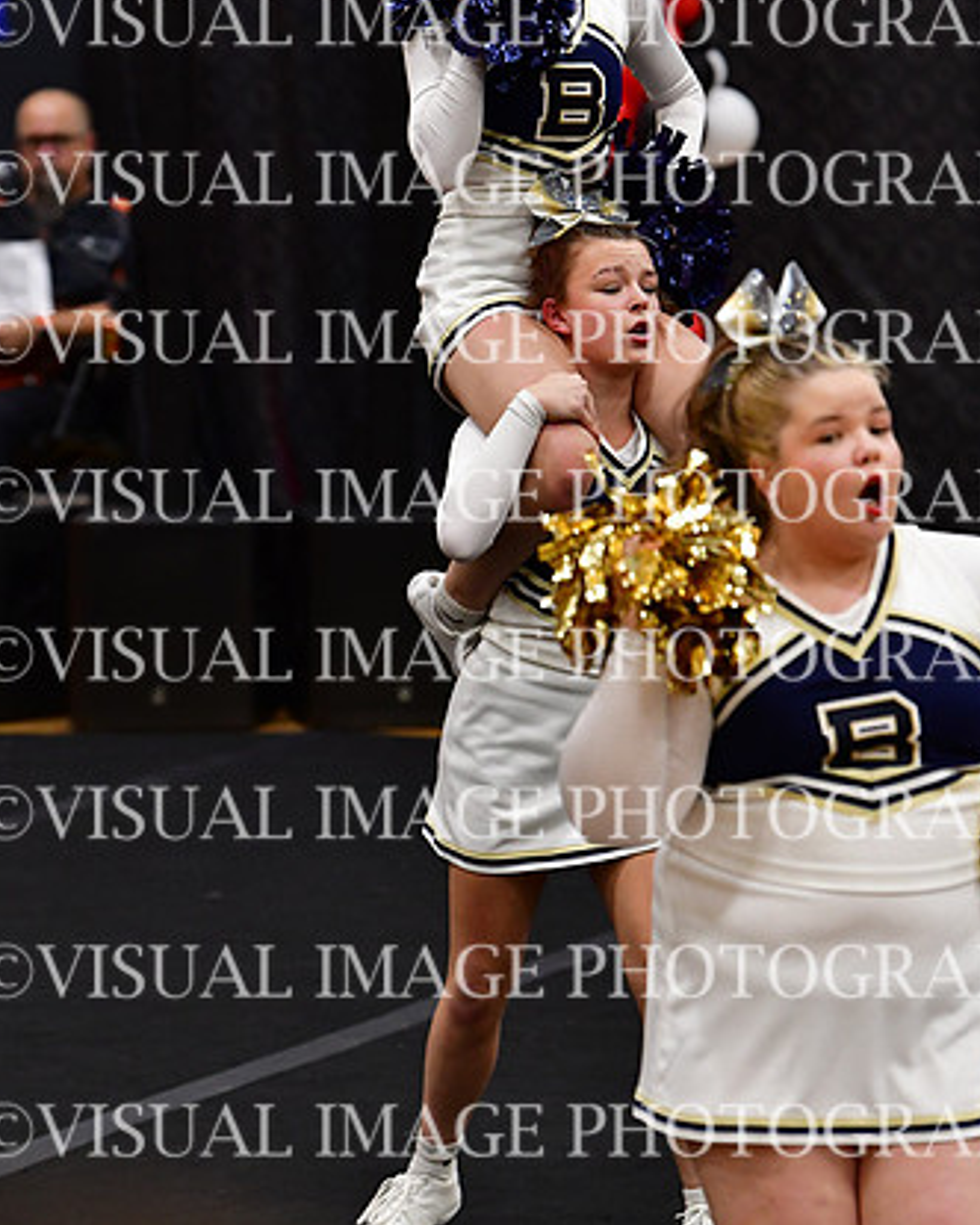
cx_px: 548
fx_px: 11420
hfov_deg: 4.9
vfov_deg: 6.1
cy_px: 416
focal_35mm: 315
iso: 4000
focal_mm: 160
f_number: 4
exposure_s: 1/500
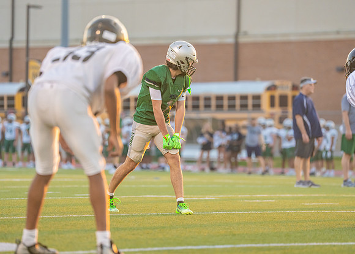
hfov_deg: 9.3
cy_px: 116
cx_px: 176
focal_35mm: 218
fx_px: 2193
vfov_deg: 6.6
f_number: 3.2
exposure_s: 1/1600
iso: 1600
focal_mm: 185
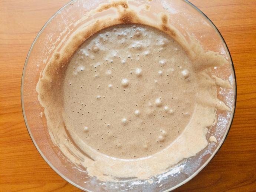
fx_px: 215
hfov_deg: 61.6
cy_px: 96
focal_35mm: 29
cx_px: 128
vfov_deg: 48.3
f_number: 2.2
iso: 160
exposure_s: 1/33
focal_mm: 4.15
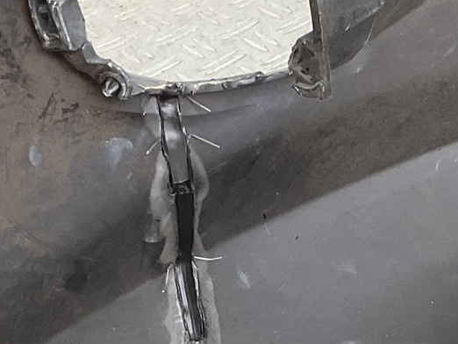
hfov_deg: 17.5
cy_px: 128
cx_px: 330
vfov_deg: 13.2
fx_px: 1483
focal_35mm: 112
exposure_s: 1/100
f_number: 1.8
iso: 50
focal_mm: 3
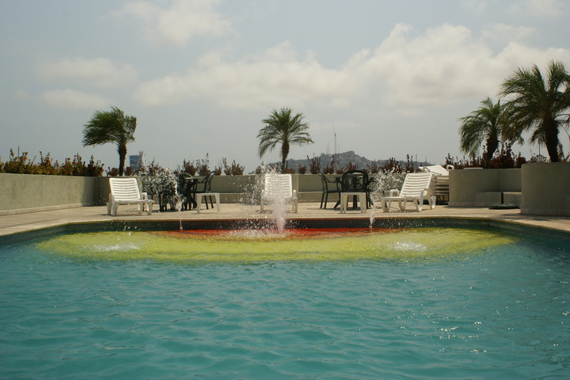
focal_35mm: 36
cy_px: 190
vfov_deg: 36.9
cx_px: 285
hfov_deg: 53.1
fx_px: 570
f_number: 9
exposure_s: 1/250
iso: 200
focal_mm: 24
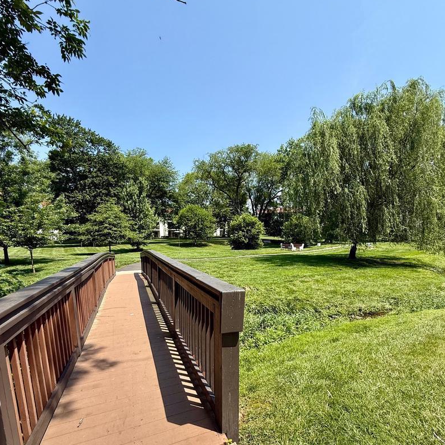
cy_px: 262
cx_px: 226
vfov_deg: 83.2
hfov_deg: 84.0
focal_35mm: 17
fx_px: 247
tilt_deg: -3.8
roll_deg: +0.0
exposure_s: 1/876
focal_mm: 2.22
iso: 50
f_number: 2.2
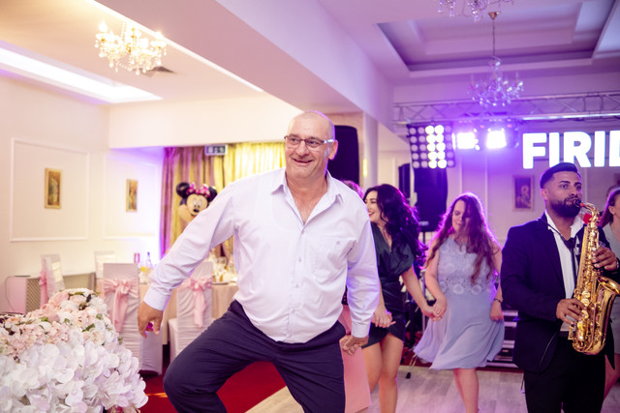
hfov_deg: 54.4
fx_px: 603
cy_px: 206
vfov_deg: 37.9
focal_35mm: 35
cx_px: 310
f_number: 1.4
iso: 800
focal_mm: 23
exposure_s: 1/160
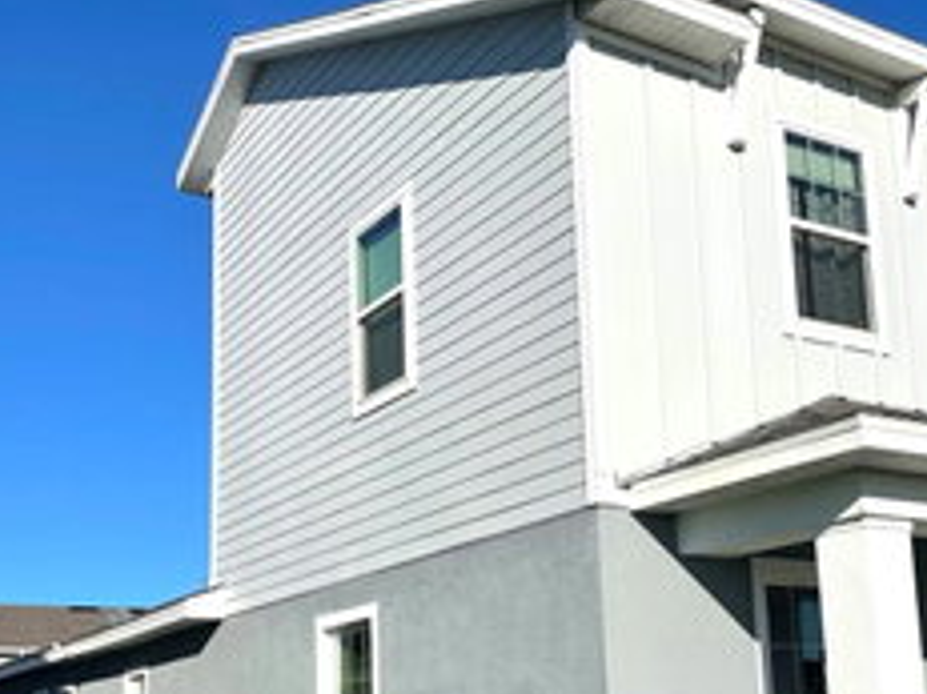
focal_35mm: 48
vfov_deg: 29.7
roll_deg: +2.1
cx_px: 552
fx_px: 1285
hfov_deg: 39.5
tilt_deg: +11.2
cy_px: 530
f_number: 1.6
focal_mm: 4.2
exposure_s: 1/7813
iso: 32
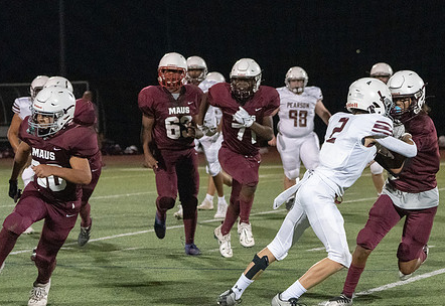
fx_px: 2521
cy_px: 186
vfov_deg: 6.9
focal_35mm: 202
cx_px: 317
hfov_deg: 10.1
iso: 16000
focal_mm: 118
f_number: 5.6
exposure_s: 1/1000
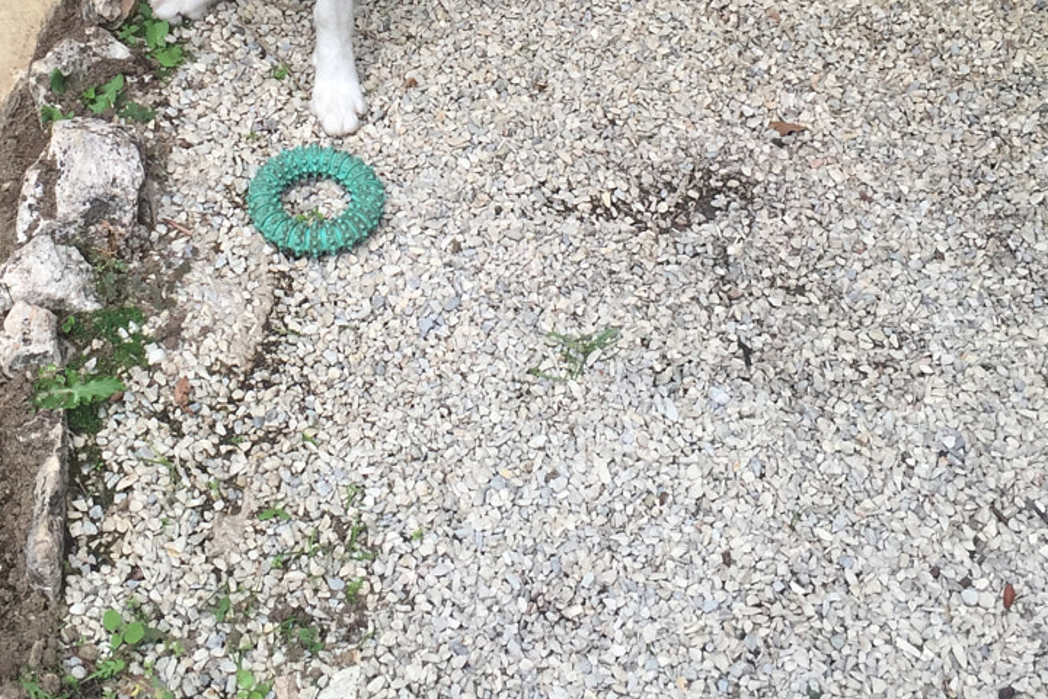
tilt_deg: -39.5
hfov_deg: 29.8
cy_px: -39
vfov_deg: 19.6
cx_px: 323
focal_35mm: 67
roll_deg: -1.4
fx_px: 1950
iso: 32
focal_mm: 4.15
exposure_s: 1/370
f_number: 2.2
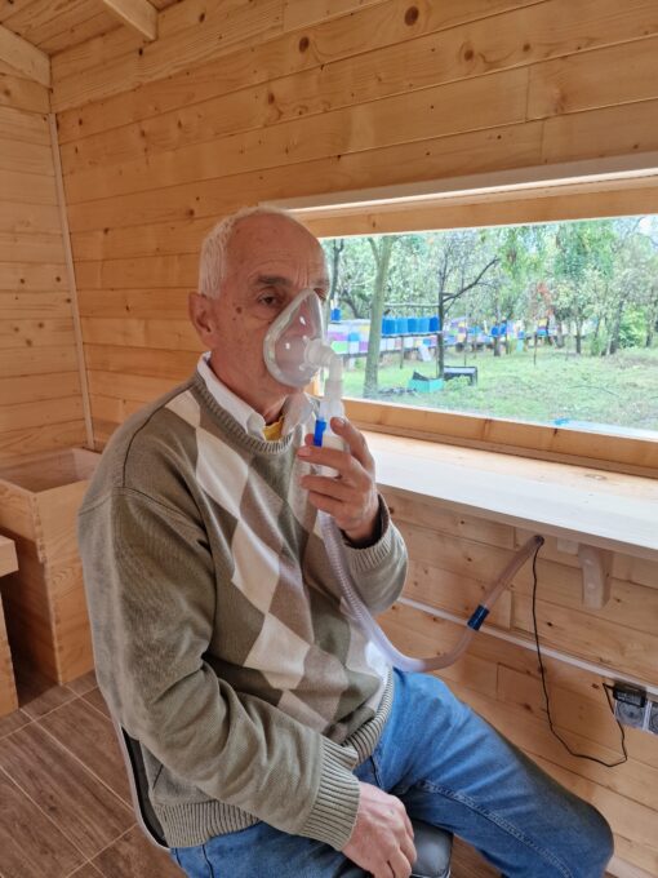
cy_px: 439
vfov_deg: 73.9
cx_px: 329
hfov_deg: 58.9
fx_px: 583
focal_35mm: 23
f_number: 1.8
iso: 200
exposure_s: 1/180
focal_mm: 6.4
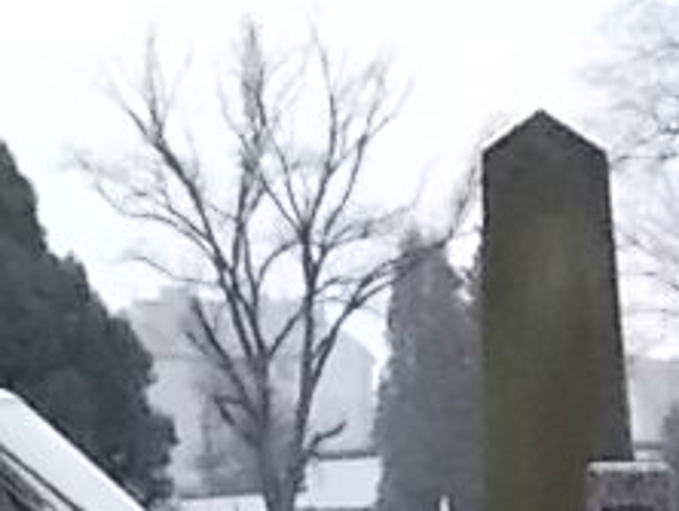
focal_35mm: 187
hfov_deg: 10.2
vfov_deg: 7.2
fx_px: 3672
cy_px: 1481
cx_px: 1052
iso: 400
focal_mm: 4.6
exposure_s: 1/250
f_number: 3.2
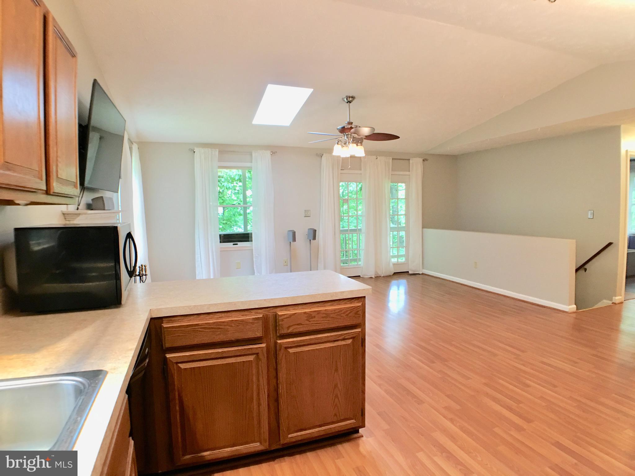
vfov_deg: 48.2
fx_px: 532
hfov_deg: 61.7
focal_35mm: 29
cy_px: 238
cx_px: 318
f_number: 2.2
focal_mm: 4.15
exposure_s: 1/15
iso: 64
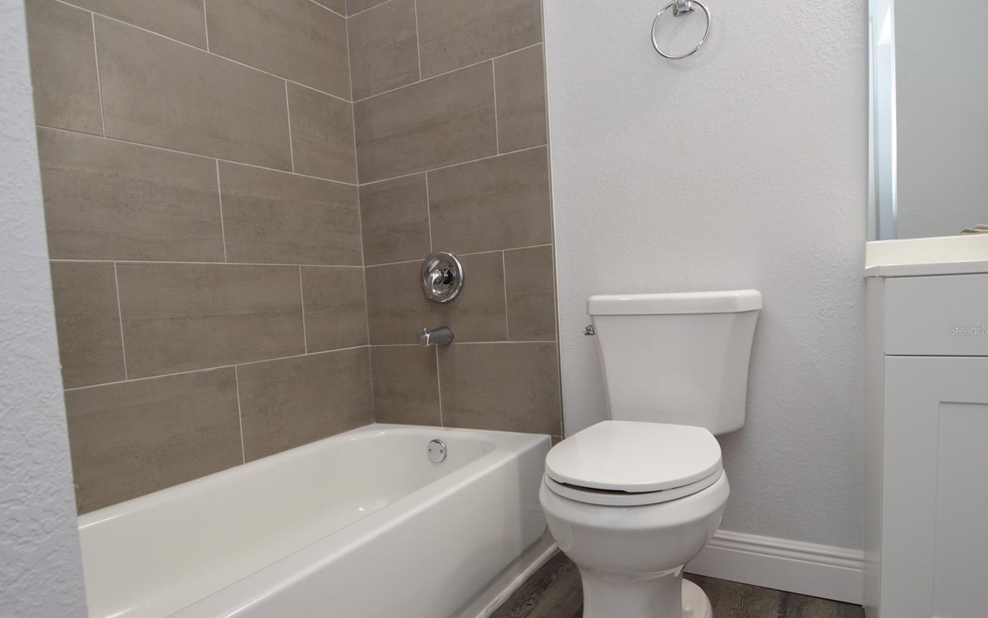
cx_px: 494
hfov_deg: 88.0
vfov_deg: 62.2
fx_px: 512
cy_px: 330
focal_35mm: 19
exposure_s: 1/80
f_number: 4
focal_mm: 12
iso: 400
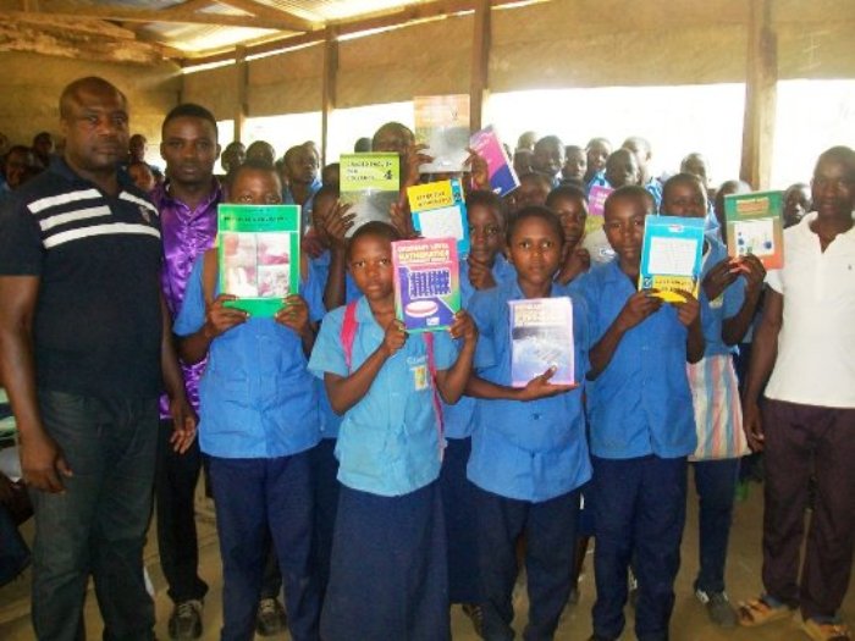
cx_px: 428
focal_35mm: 36
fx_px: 889
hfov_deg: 51.4
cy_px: 320
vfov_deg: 39.7
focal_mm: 6
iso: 160
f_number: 2.7
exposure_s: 1/60
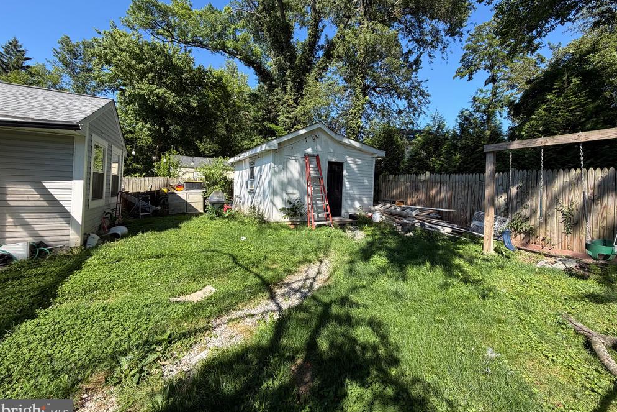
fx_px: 257
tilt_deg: +1.4
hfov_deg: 100.4
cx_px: 313
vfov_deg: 77.1
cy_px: 186
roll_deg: -0.7
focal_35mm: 15
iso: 40
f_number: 2.2
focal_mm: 2.22
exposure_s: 1/559
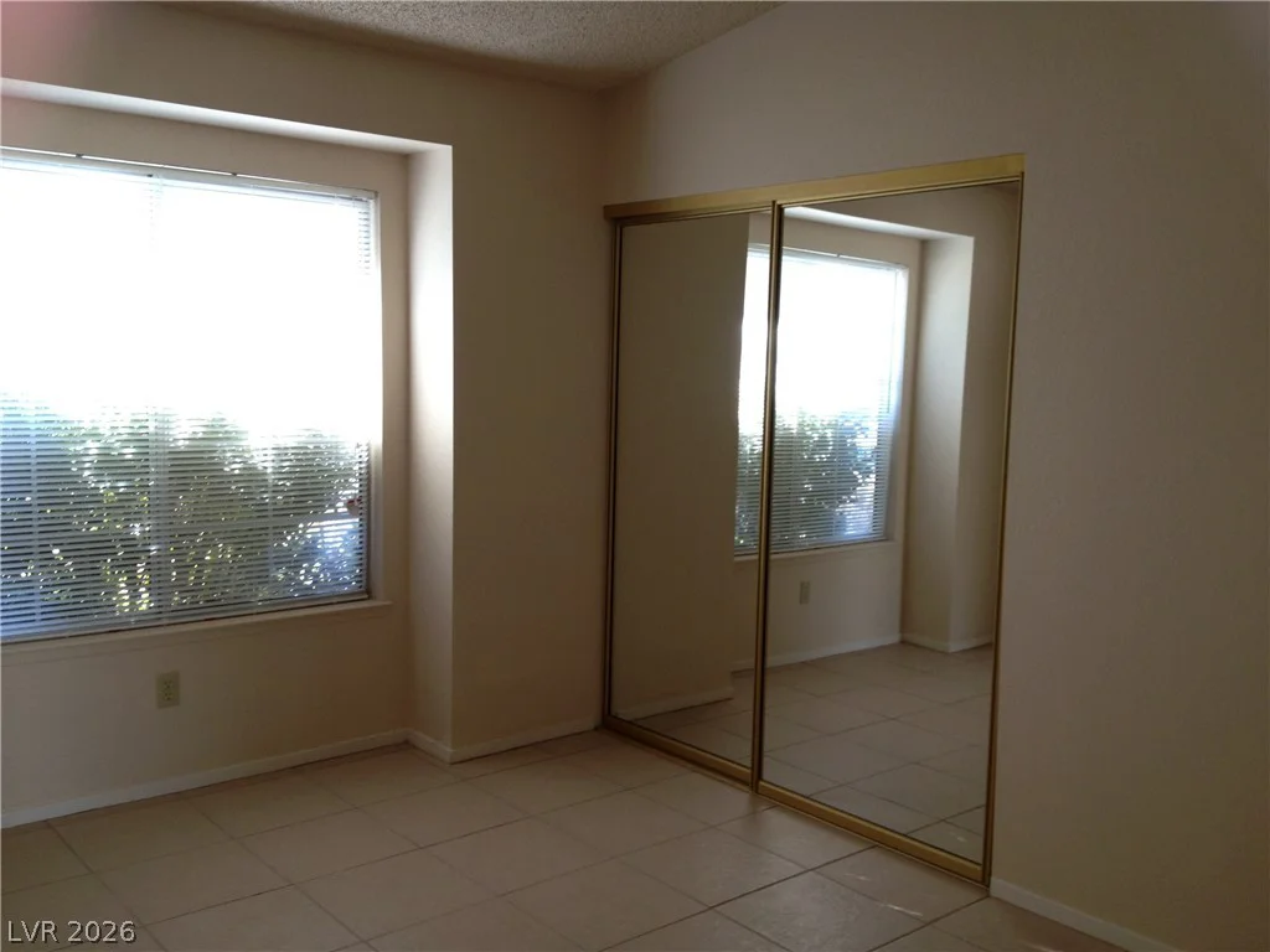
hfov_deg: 52.6
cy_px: 476
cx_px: 635
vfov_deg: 40.7
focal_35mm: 35
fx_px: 1284
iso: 64
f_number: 2.4
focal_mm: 4.28
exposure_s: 1/33
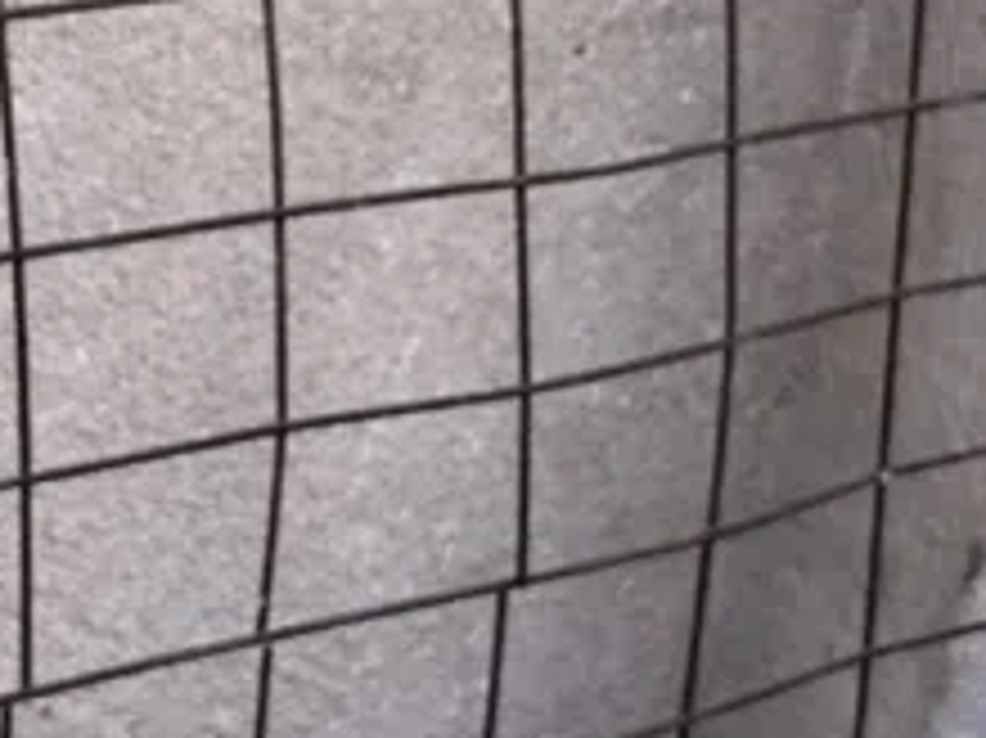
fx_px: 2334
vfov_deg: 17.7
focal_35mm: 82
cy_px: 50
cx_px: 635
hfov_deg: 23.8
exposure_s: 1/156
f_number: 1.8
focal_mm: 3.99
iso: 20
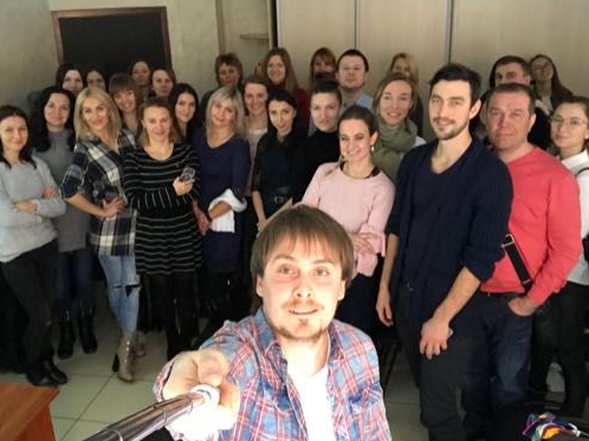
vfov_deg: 39.6
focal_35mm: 36
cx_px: 278
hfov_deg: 51.3
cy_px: 225
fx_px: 612
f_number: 2.2
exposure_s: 1/15
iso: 250
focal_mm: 2.87
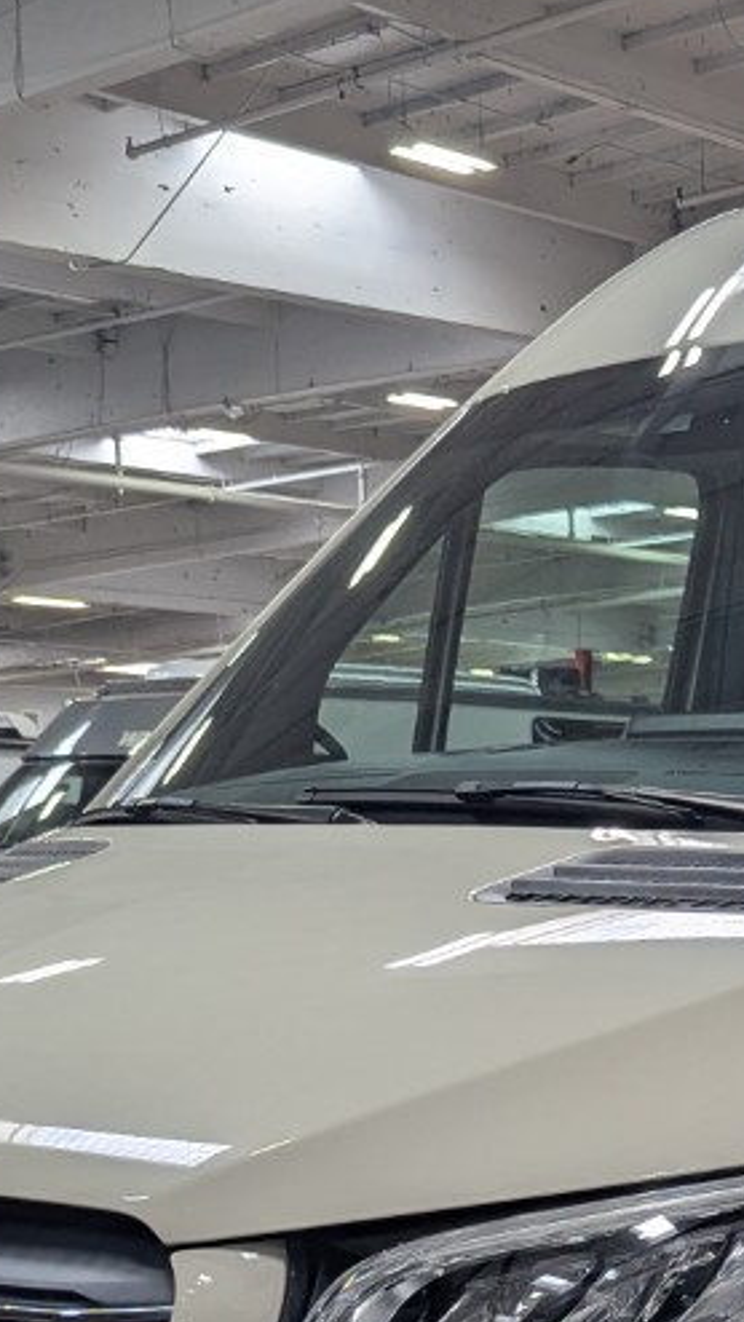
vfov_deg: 27.8
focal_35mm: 74
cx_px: 1056
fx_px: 2594
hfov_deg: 15.3
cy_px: 1113
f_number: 1.85
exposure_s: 1/128
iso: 45
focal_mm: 6.81
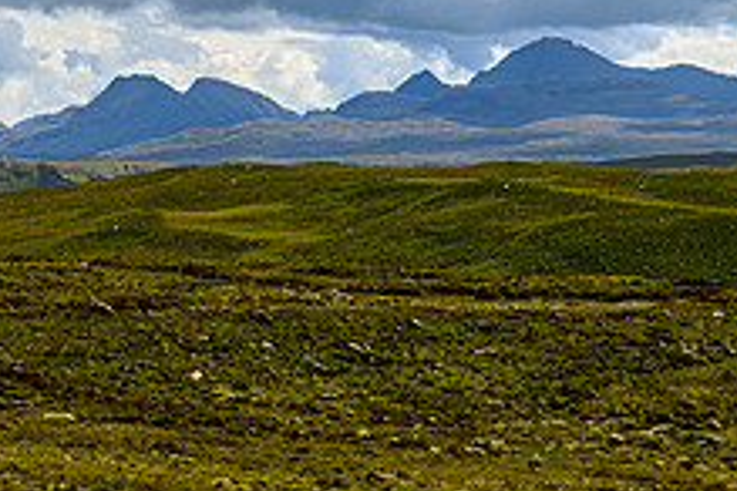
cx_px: 141
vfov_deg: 7.4
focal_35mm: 185
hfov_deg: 11.1
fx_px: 3787
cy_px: -96
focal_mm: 70
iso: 125
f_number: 7.1
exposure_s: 1/160
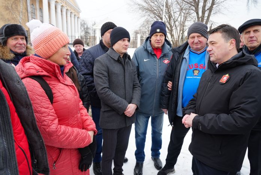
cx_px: 130
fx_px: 174
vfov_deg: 53.2
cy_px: 88
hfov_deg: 73.7
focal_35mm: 24
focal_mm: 24
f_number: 6.3
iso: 500
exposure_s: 1/100
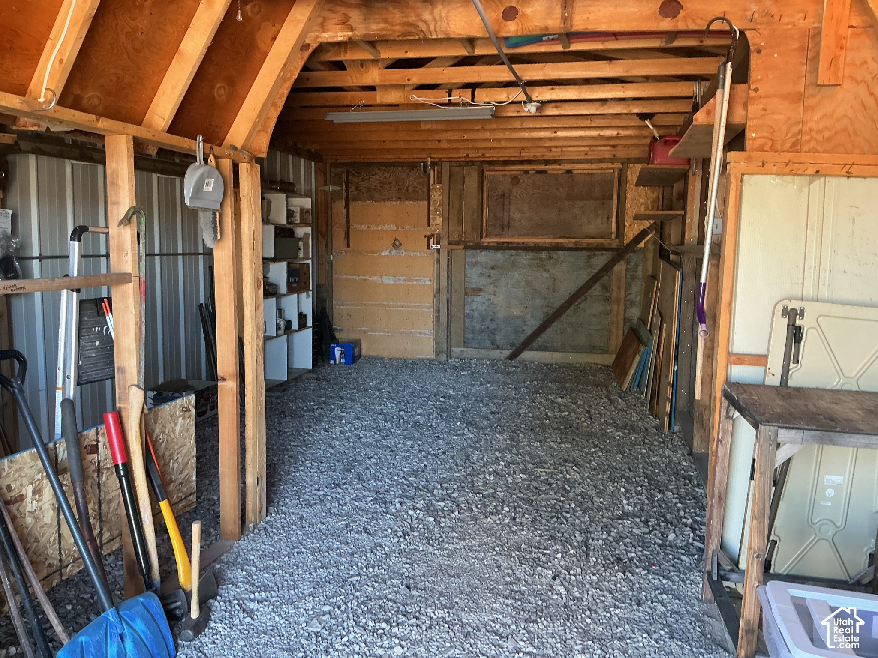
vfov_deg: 48.2
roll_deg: -0.5
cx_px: 439
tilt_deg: -6.2
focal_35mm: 29
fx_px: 736
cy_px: 329
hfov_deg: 61.7
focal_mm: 3
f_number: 1.8
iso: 160
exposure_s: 1/60
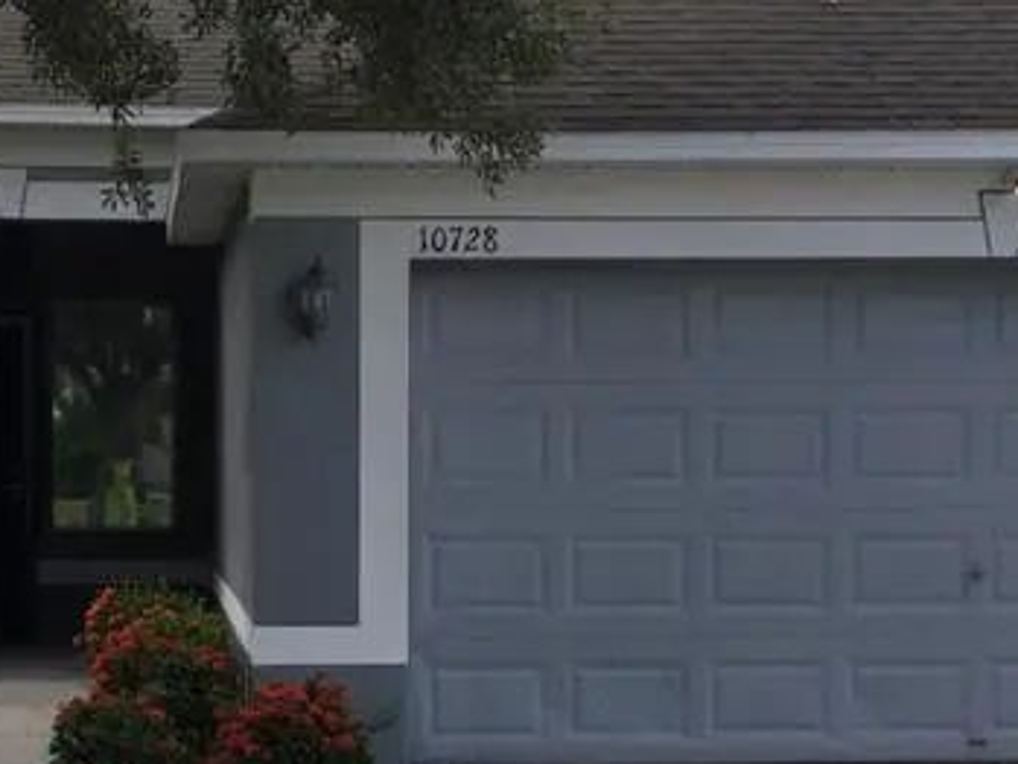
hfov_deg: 21.5
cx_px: 353
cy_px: 574
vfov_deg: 16.2
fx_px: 2677
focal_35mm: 91
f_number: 2.4
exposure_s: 1/370
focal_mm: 3.3
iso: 25
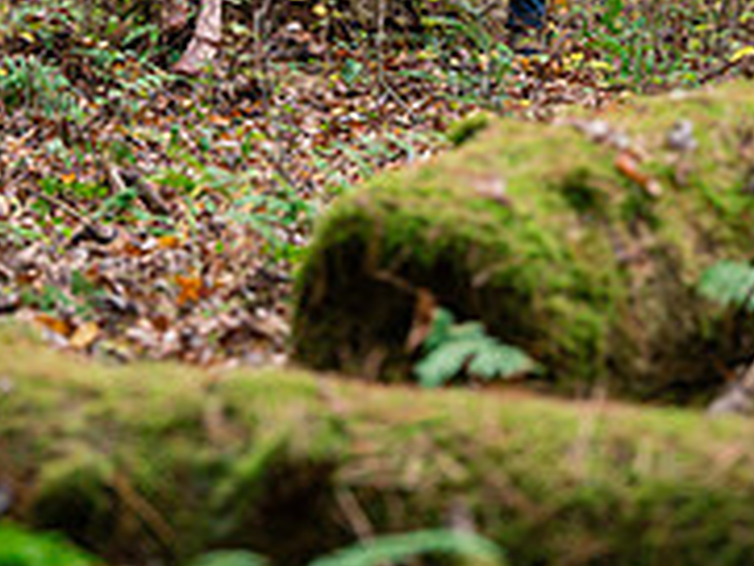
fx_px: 3640
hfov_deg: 11.8
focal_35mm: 167
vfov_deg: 8.8
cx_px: 367
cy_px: -175
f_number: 2.8
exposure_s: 1/160
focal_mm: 70
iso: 1250
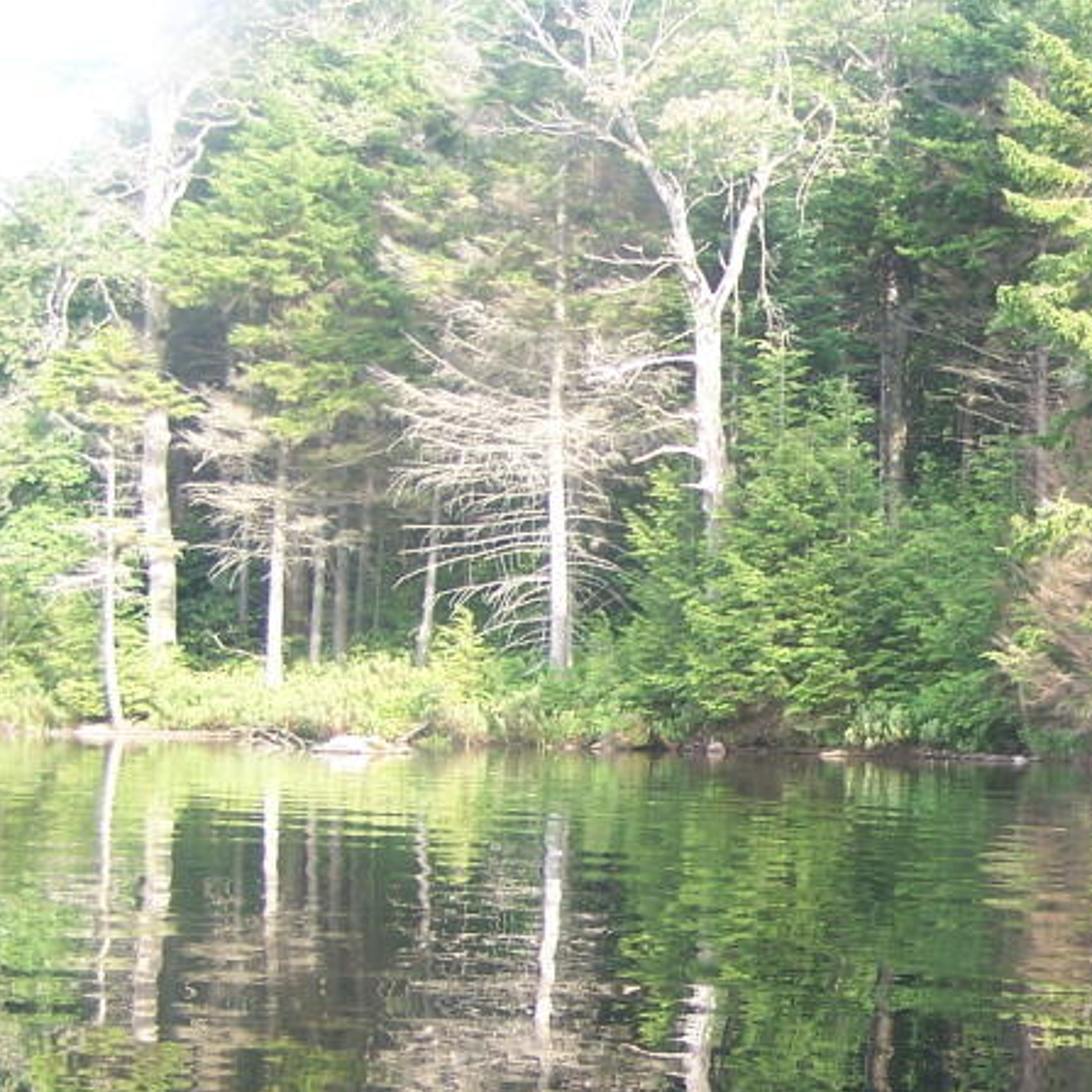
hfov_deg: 21.3
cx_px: 1207
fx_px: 2748
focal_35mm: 77
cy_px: 743
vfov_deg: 22.4
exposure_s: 1/60
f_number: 2.8
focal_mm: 6.3
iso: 80
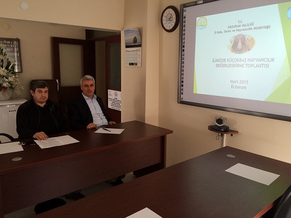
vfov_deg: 48.2
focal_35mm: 29
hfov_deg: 61.7
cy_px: 109
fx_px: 244
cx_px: 146
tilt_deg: -12.2
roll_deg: -0.5
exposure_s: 1/30
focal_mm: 4.15
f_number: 2.2
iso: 40
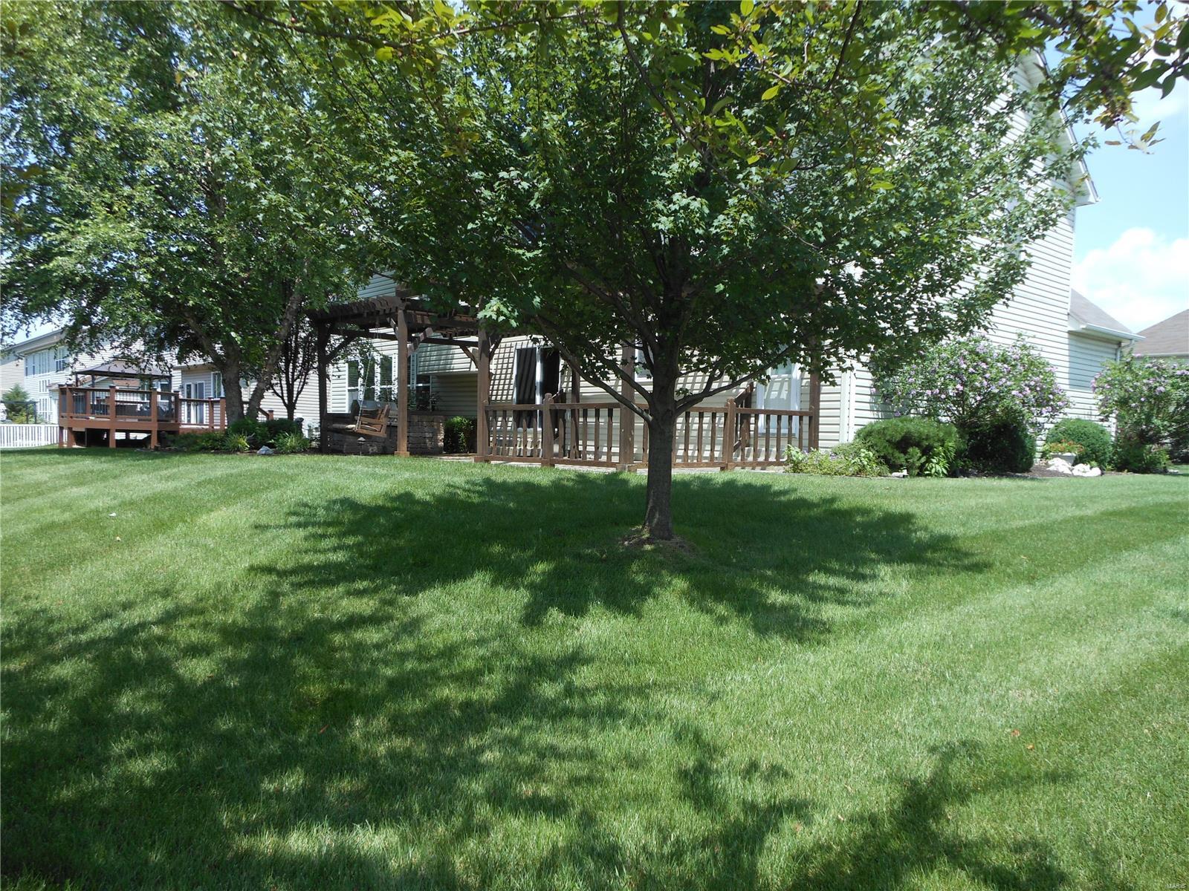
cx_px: 594
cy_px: 446
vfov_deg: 54.9
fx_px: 859
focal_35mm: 25
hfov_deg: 69.4
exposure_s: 1/400
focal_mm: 4.5
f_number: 3.2
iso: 80
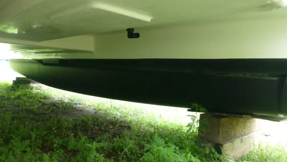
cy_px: 79
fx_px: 221
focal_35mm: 29
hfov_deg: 66.0
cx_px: 141
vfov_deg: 40.2
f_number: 3.3
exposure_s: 1/125
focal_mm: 4.3
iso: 500
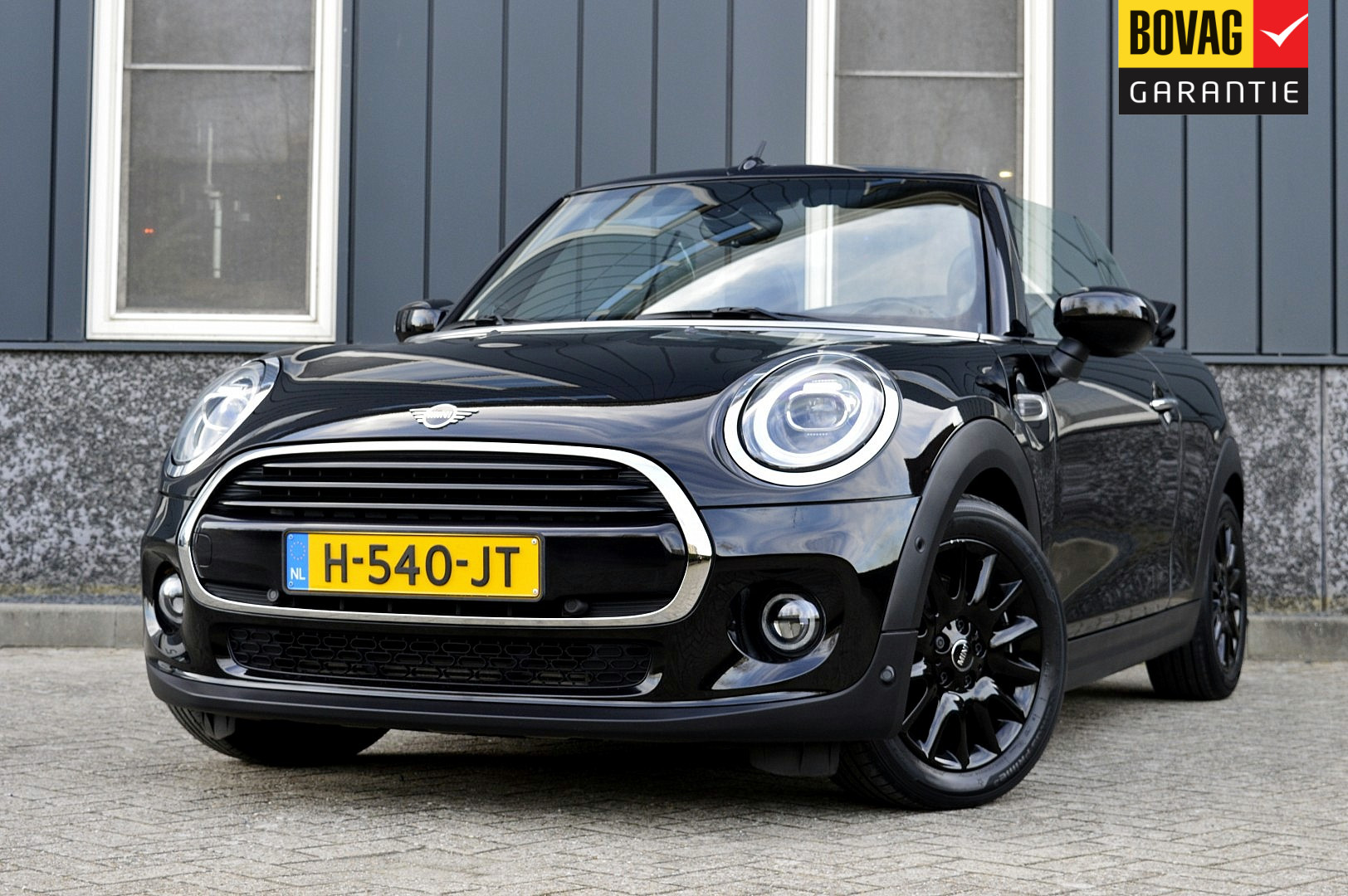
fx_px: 2357
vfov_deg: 21.5
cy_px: 448
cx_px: 674
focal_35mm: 63
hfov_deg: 31.9
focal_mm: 42
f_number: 8
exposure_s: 1/60
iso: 400
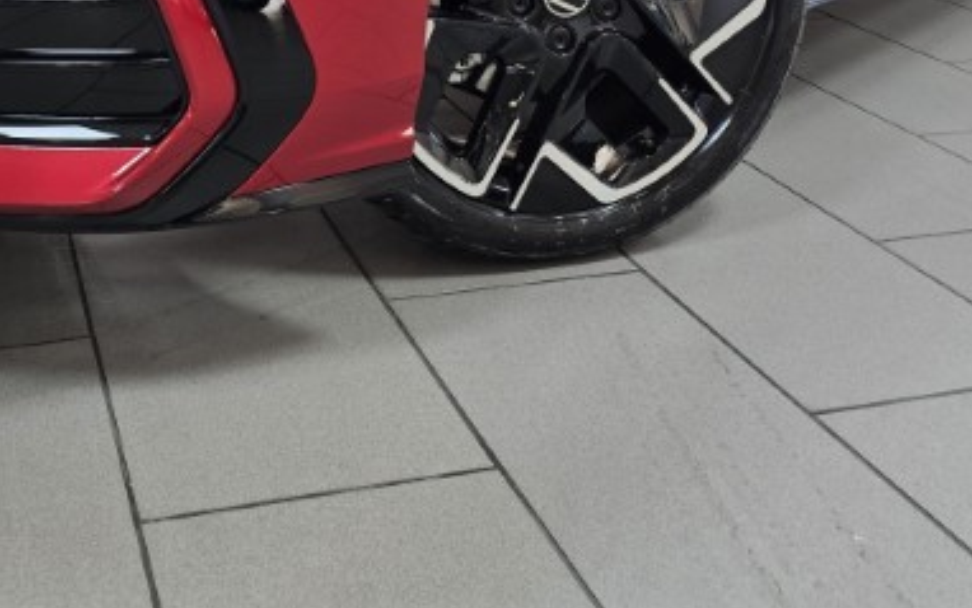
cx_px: 321
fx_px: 1351
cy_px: -135
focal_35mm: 51
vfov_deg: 23.1
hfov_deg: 39.1
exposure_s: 1/55.5
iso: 80
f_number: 1.7
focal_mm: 6.3
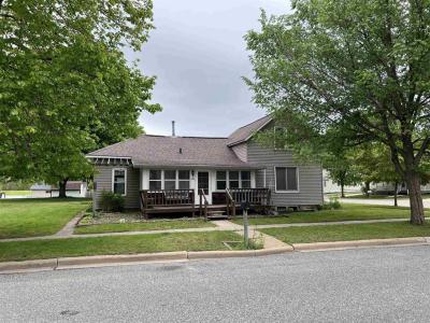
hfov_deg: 67.3
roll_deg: +0.8
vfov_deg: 53.1
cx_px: 215
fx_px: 323
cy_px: 162
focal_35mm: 26
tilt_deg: +6.3
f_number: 1.5
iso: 50
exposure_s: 1/743
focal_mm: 5.7
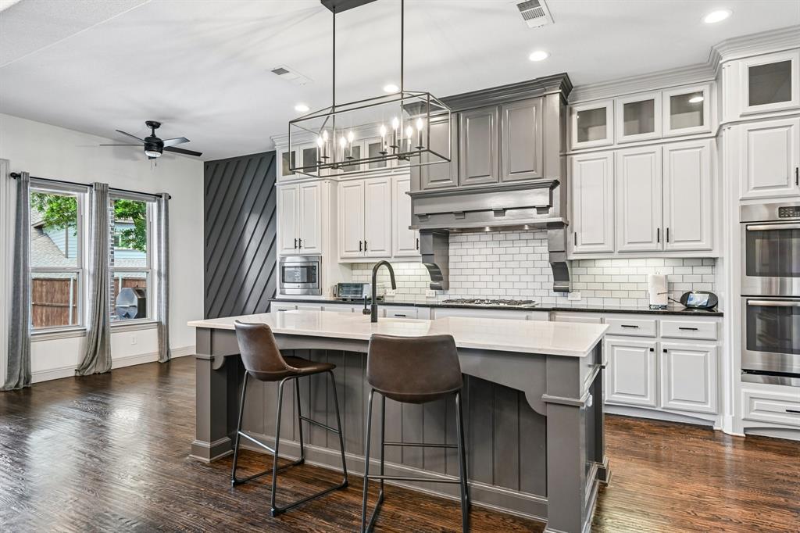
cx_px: 400
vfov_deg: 59.5
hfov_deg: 81.2
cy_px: 266
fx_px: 466
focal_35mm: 21
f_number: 8
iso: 400
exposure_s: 1/6
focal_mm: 21
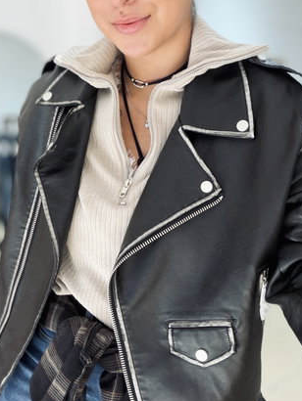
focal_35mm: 39
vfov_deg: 47.8
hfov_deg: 36.8
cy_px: 197
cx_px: 135
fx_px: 453
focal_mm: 2.71
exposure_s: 1/111
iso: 80
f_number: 1.9
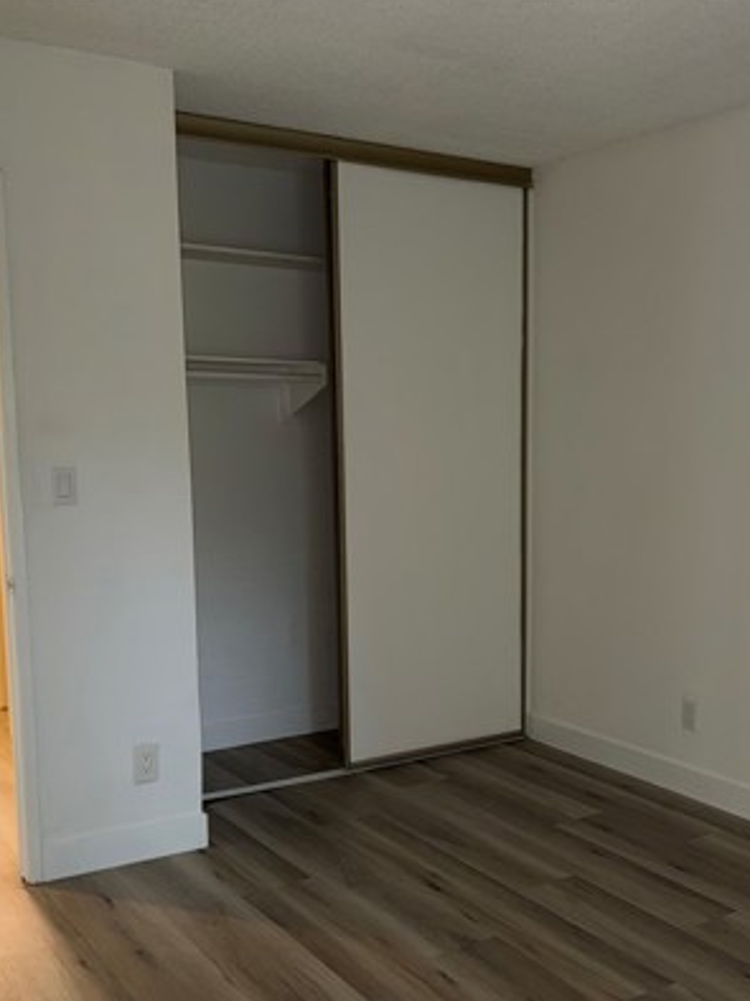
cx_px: 481
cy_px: 595
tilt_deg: -8.9
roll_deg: +0.6
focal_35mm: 39
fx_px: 1128
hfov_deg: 36.5
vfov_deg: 47.6
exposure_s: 1/22
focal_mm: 6.76
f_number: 1.78
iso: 100
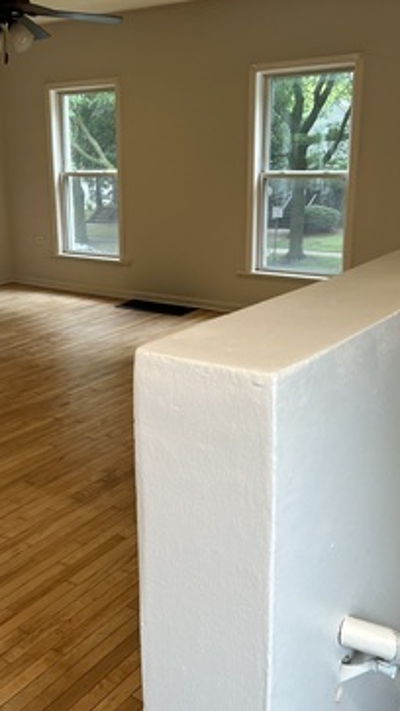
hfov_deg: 30.0
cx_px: 113
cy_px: 360
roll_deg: +2.0
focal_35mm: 39
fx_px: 736
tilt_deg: -17.0
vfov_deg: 51.6
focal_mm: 5.1
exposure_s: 1/120
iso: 80
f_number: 1.6
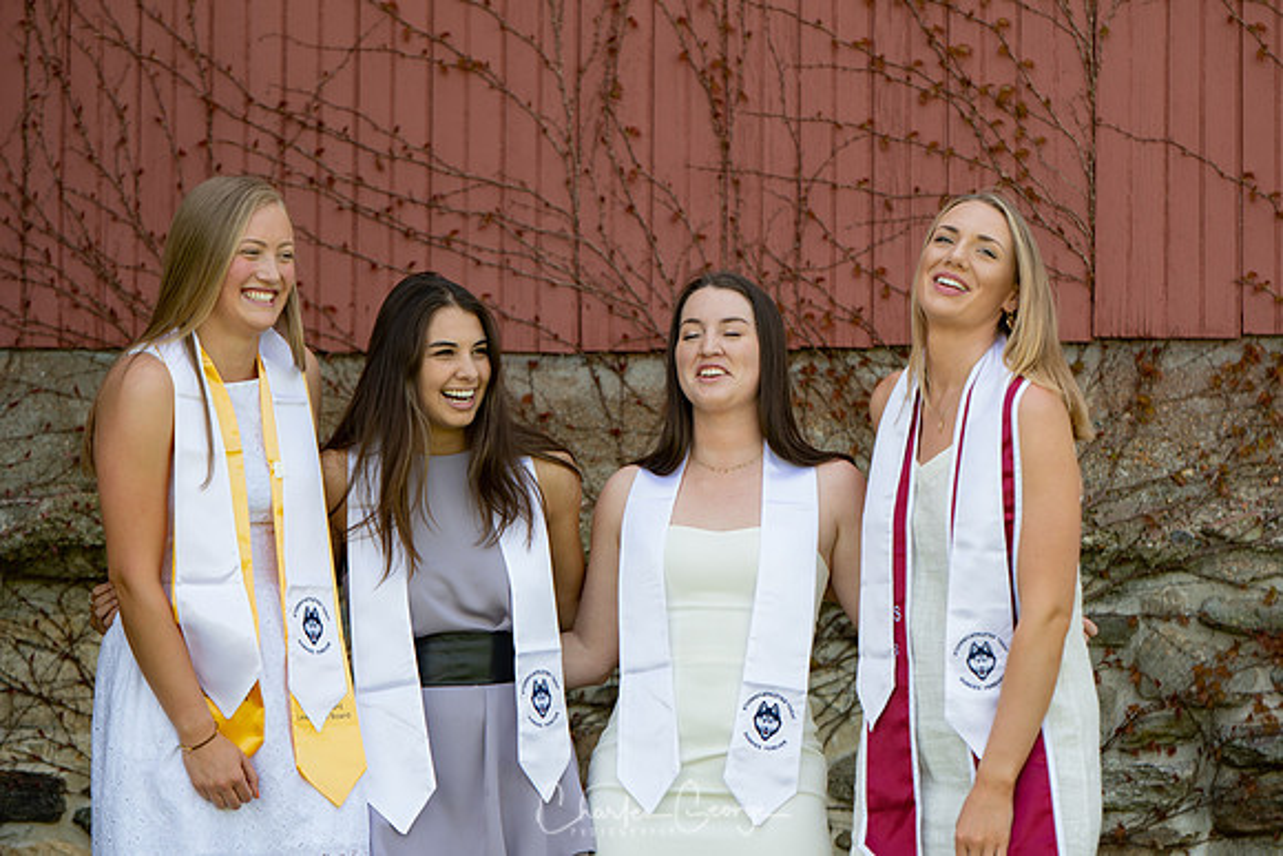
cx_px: 707
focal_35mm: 223
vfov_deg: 6.2
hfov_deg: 9.2
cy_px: 384
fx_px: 7957
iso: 100
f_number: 2.8
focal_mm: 135
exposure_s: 1/250
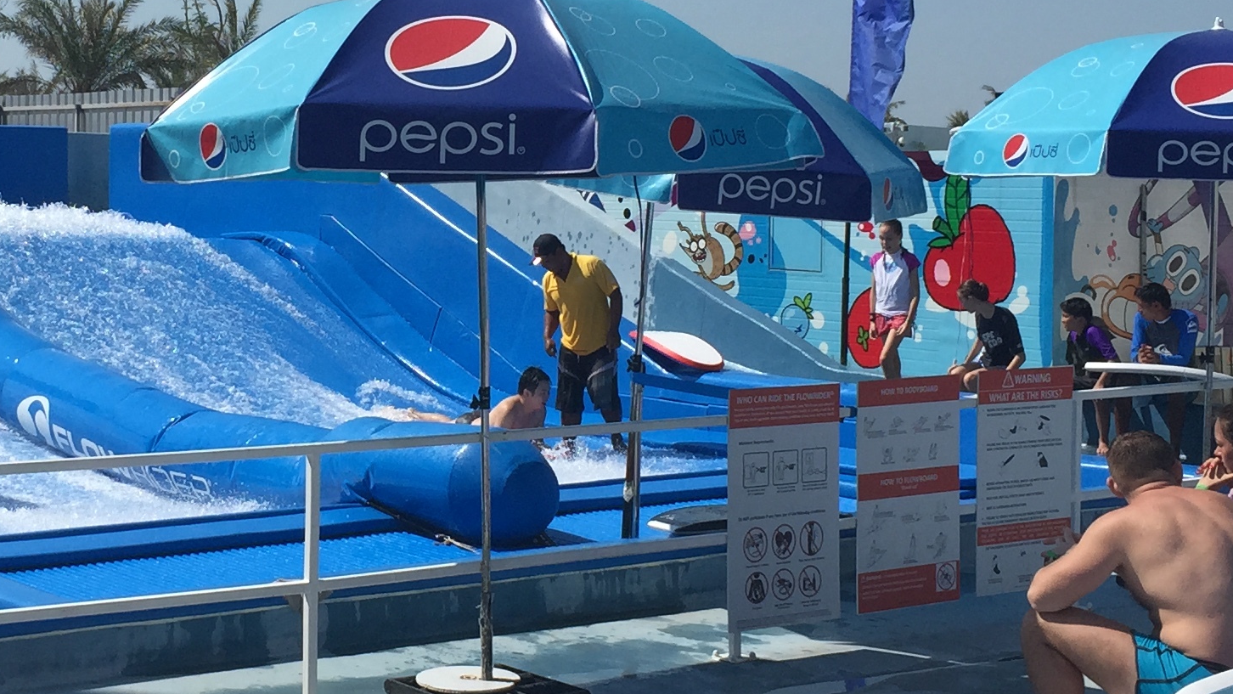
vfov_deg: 16.9
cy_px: 203
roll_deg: -1.5
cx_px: 358
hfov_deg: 29.4
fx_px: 2321
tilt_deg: -1.0
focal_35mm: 71
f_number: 2.2
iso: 32
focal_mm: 4.15
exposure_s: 1/3597
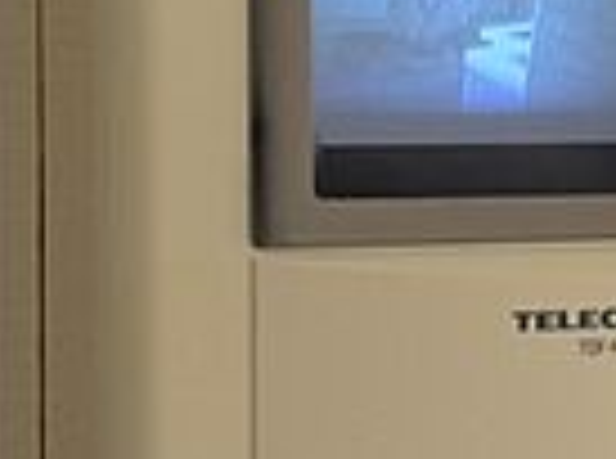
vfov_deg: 6.2
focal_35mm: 239
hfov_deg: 8.3
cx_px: 459
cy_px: 297
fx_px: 4242
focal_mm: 5.43
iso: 73
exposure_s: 1/120
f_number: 1.89
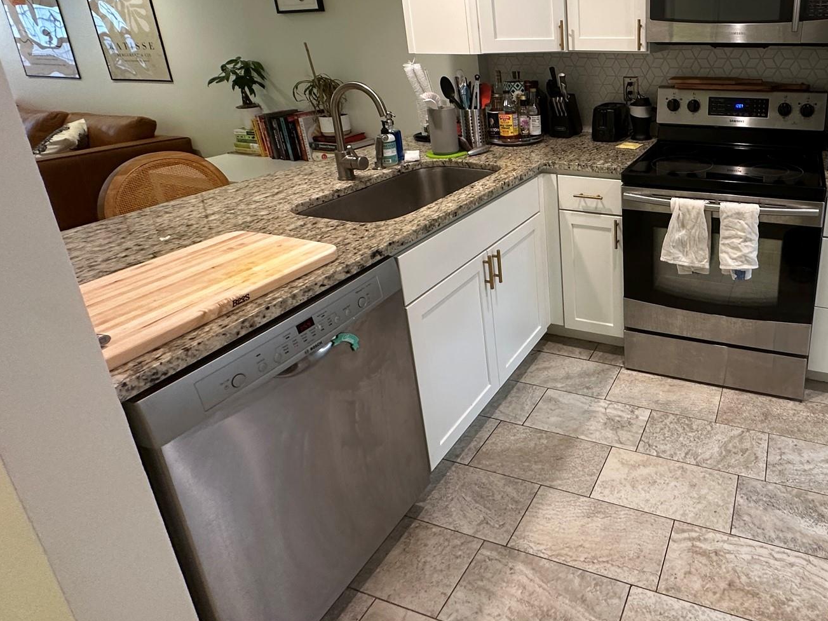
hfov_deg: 70.2
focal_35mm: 22
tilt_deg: -17.3
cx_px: 640
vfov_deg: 59.2
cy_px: 191
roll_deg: +0.1
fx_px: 526
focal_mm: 2.22
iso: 200
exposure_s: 1/60
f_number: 2.2
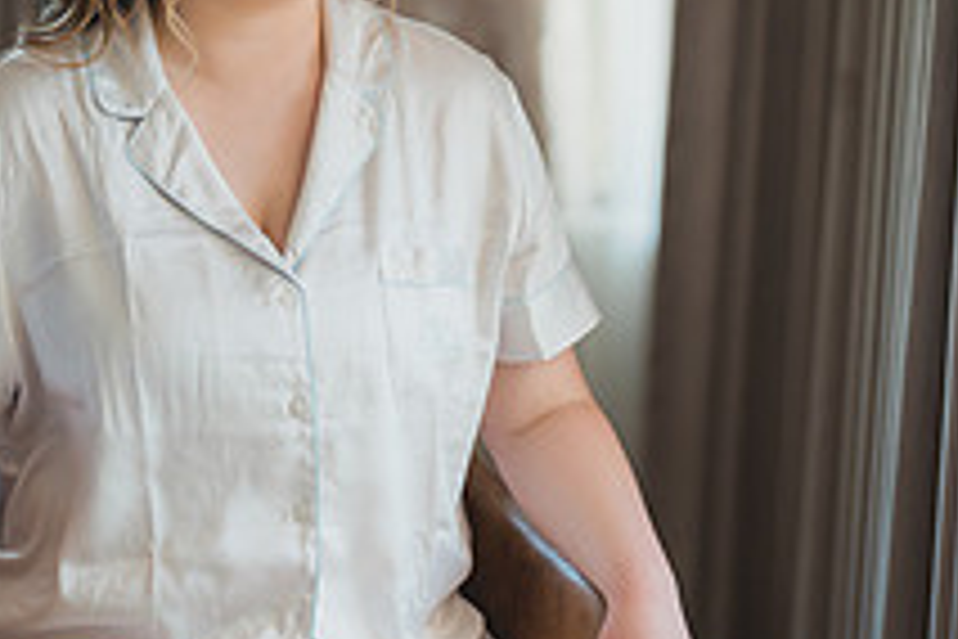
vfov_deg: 10.0
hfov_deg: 15.1
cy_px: -11
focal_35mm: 136
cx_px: 531
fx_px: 3619
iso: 400
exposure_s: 1/500
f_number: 1.2
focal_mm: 50
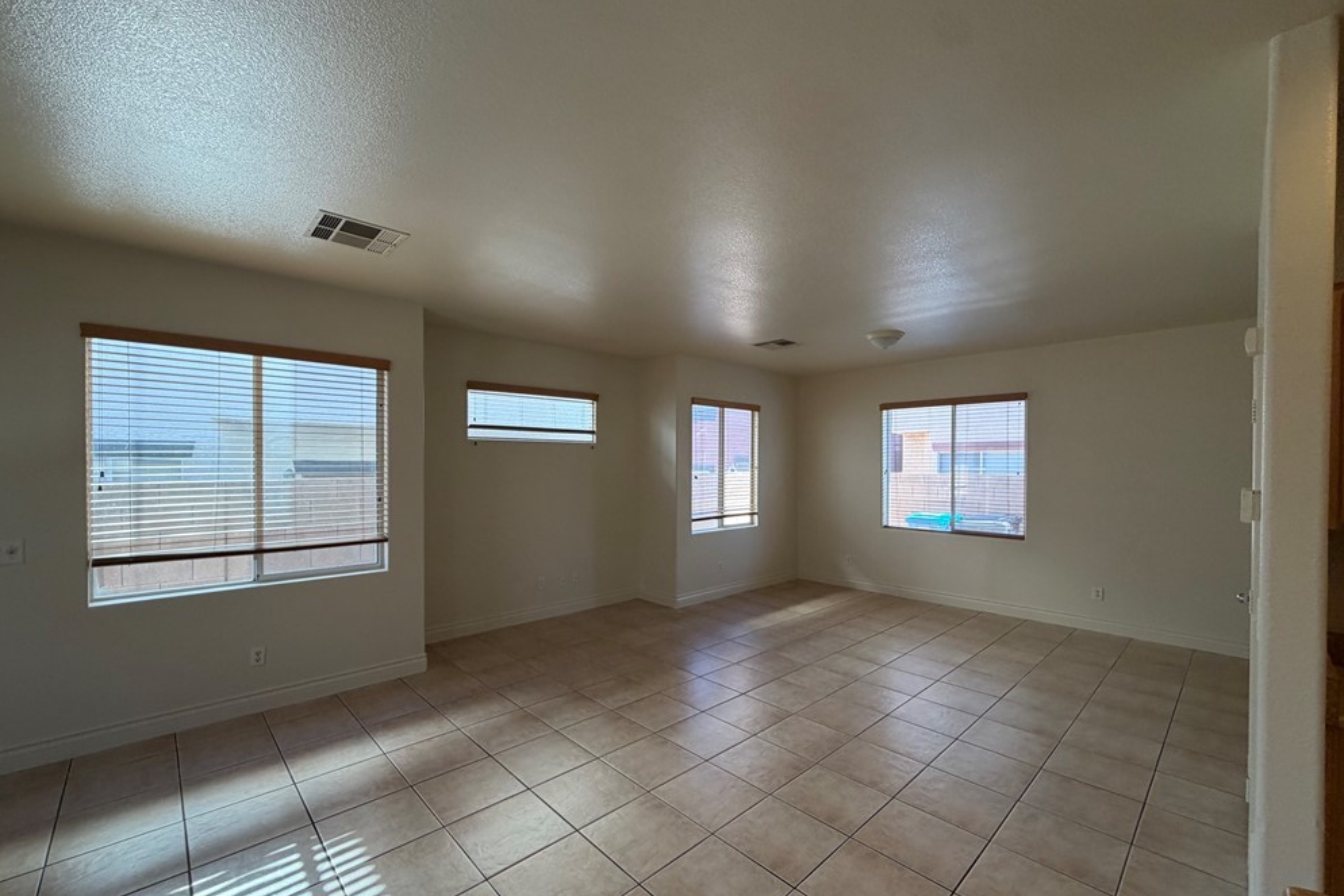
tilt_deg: -0.2
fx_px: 560
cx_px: 664
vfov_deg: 77.3
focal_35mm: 15
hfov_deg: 100.4
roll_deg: -0.6
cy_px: 468
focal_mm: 2.22
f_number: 2.2
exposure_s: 1/120
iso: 100
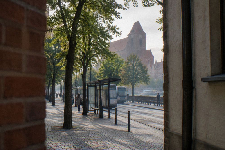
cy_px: 75
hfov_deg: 54.5
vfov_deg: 37.8
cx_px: 112
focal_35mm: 35
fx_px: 219
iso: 800
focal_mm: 35
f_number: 9
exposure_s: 1/320
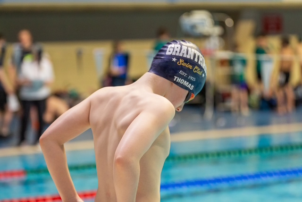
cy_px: 101
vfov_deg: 10.0
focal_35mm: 138
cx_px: 151
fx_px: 1159
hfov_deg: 14.8
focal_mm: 92
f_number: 2.8
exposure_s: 1/800
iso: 2000
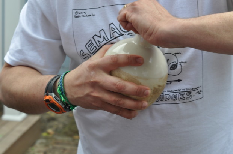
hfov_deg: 27.0
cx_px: 116
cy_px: 77
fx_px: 485
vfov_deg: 18.1
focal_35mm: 75
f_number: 6.3
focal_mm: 50
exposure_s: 1/160
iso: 200
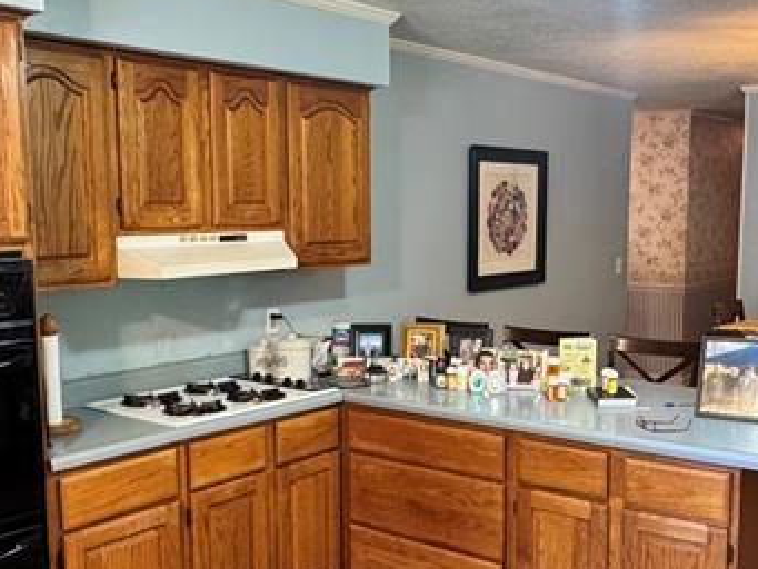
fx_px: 920
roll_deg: +0.2
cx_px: 425
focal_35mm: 42
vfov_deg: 34.3
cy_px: 331
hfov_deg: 44.7
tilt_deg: -8.9
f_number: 2.2
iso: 400
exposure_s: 1/60
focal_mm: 2.22
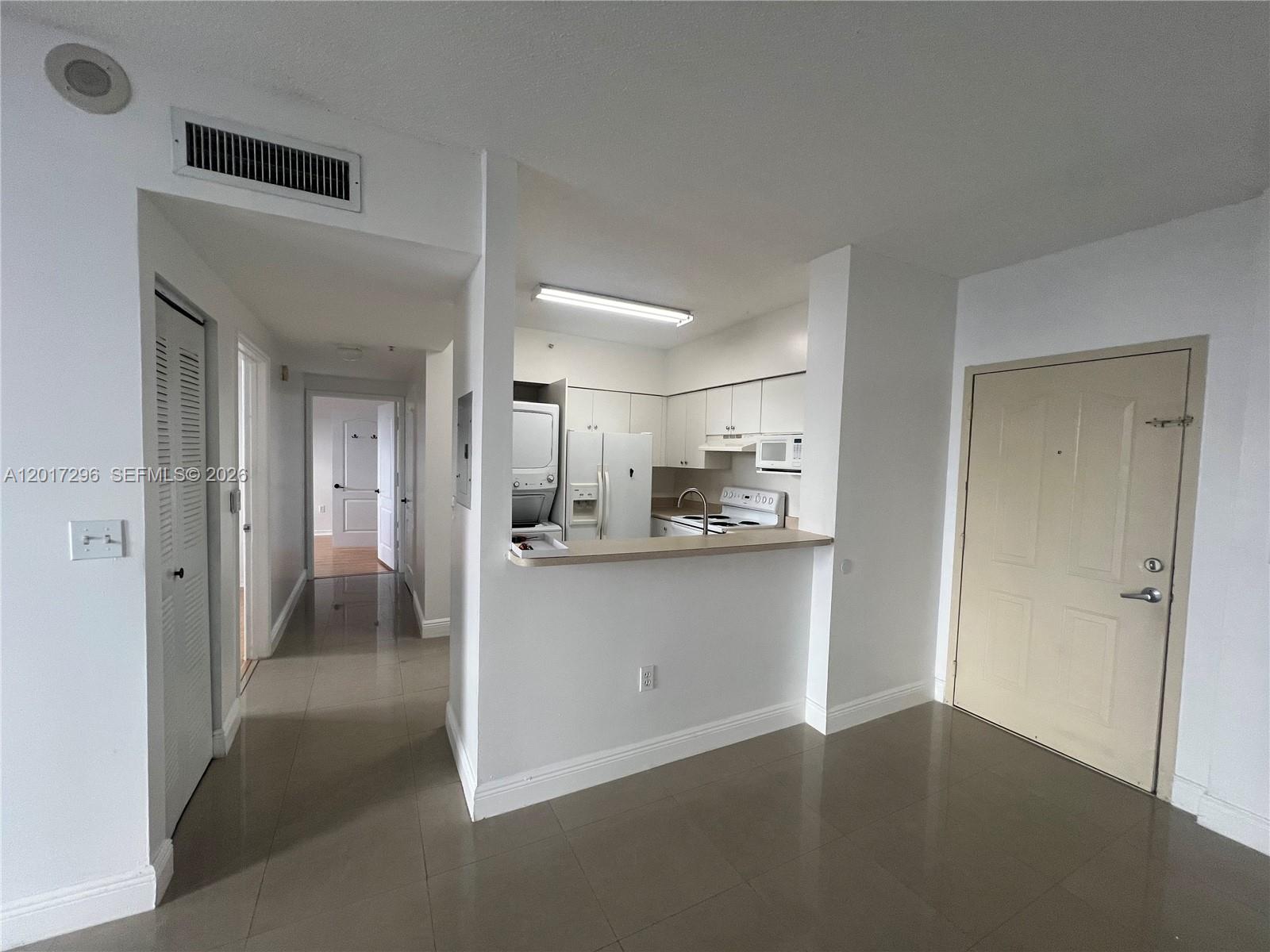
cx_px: 635
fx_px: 477
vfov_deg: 89.9
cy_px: 476
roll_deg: -1.8
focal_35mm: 13
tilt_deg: -2.6
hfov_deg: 106.2
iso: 125
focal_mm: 1.57
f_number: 1.8
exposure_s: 1/120
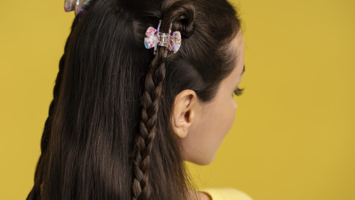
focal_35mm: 90
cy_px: 90
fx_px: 847
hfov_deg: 23.7
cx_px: 177
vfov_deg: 13.4
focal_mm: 85
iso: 100
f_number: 5
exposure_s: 1/160
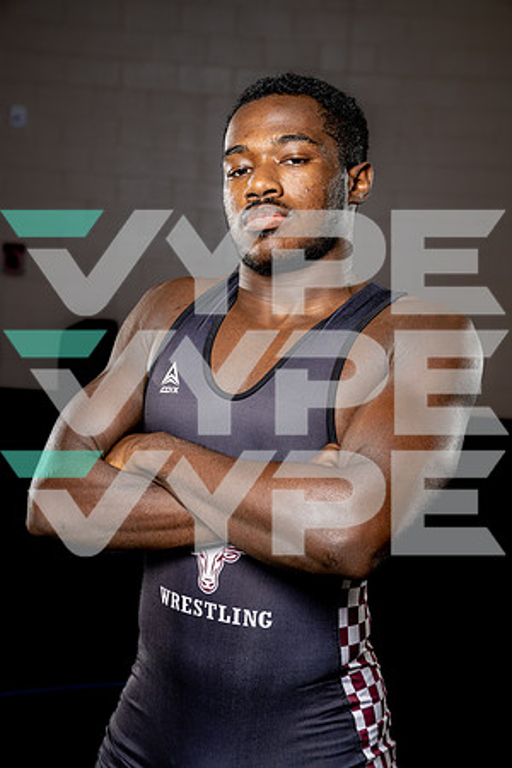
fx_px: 1365
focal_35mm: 64
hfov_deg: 21.2
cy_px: 384
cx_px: 256
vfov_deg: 31.4
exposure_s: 1/250
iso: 320
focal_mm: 64
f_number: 5.6
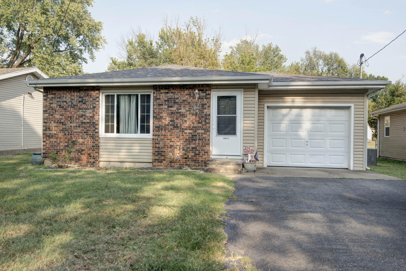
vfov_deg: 45.0
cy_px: 136
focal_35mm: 29
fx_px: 327
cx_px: 203
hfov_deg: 63.7
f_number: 6.7
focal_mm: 29
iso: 100
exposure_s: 1/90
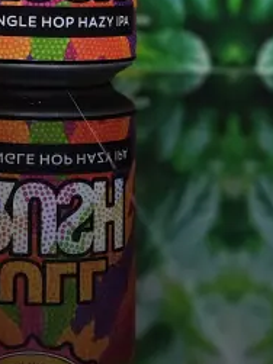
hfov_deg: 9.6
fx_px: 1610
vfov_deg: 12.5
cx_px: -49
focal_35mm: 153
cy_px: -120
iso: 1172
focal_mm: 7.1
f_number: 1.9
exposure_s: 1/100
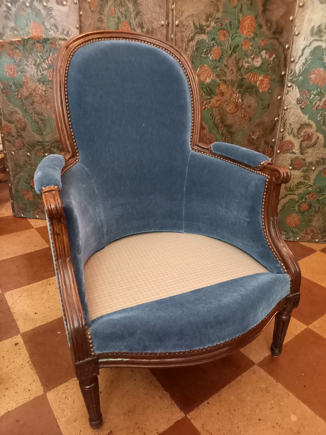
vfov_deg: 69.4
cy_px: 218
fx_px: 314
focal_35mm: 25
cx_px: 163
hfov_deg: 54.9
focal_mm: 4.65
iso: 1250
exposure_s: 1/17
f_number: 1.8
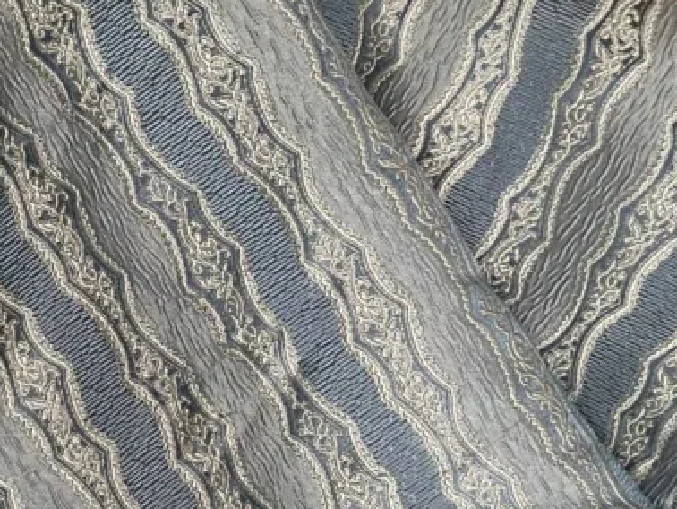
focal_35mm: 44
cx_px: 202
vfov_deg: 32.8
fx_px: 861
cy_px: 296
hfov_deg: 42.1
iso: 125
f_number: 1.6
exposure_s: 1/66
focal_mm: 4.2
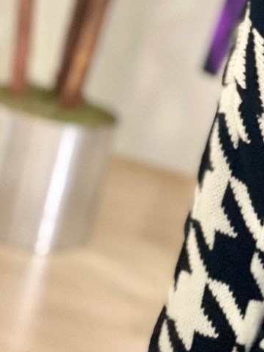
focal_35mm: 173
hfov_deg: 8.4
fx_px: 1758
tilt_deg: -13.0
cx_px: 399
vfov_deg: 11.4
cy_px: 151
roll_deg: -15.6
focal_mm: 6
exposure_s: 1/24
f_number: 2
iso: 500
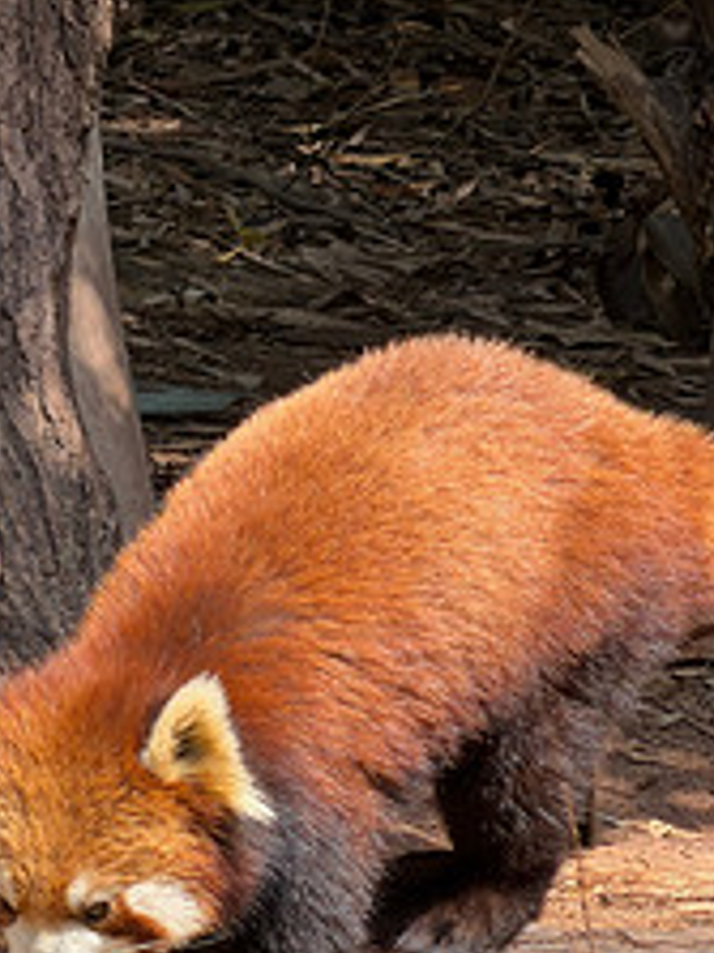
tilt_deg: -11.2
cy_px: 705
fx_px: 11094
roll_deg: +1.3
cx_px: 250
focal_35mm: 403
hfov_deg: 3.7
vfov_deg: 4.9
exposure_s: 1/404
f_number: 2.8
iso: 50
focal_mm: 16.89
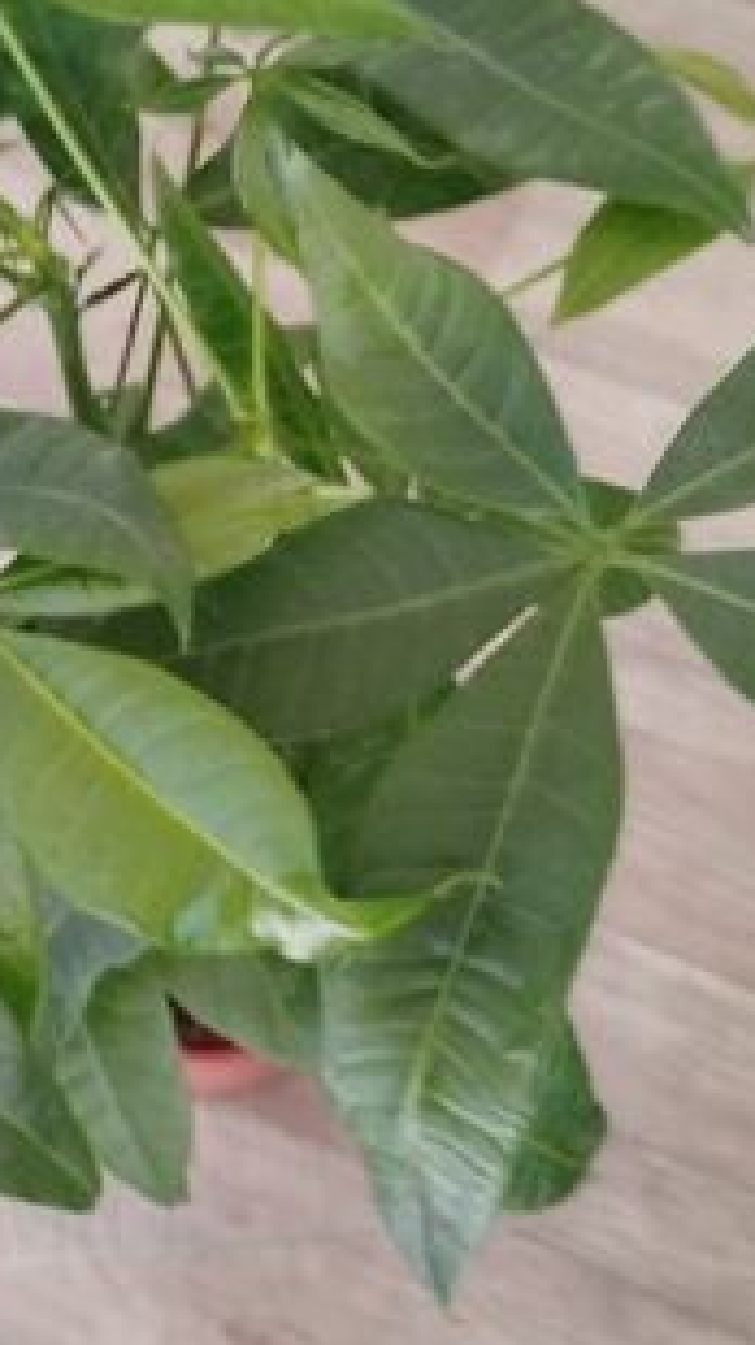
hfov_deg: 22.1
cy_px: 659
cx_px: 226
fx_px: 1925
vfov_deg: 38.5
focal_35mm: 54
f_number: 1.7
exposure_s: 1/17
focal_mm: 5.31
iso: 500
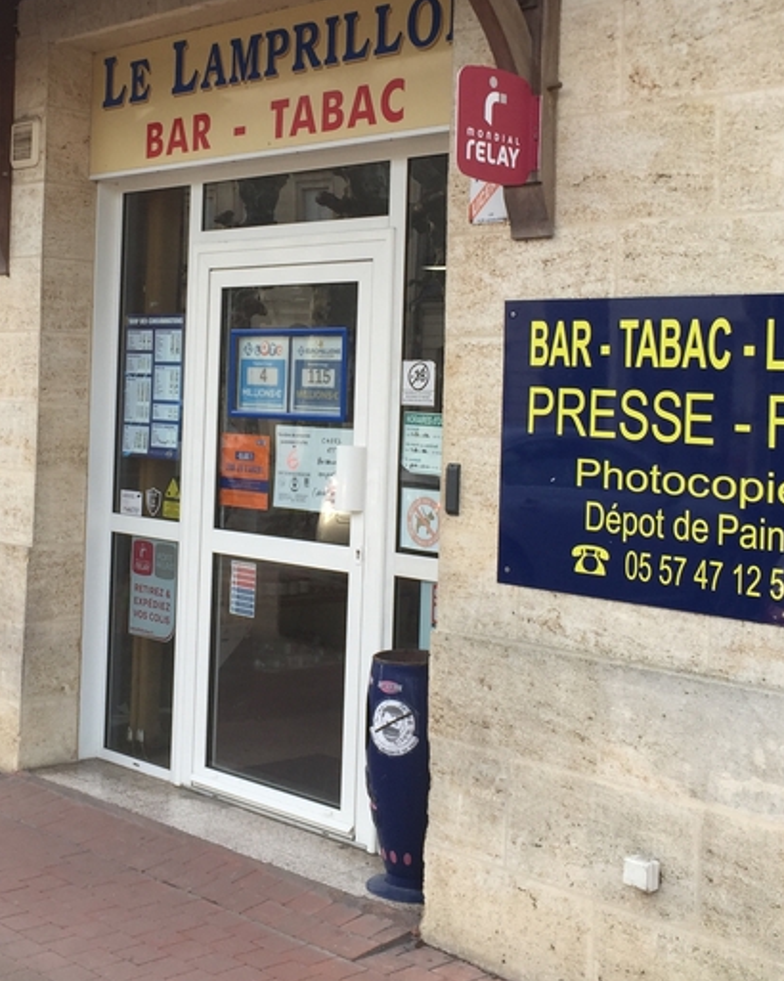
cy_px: 379
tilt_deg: +0.1
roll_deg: -3.3
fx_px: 1538
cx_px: 281
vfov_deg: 35.2
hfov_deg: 28.5
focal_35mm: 53
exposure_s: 1/186
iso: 32
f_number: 2.2
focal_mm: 4.15
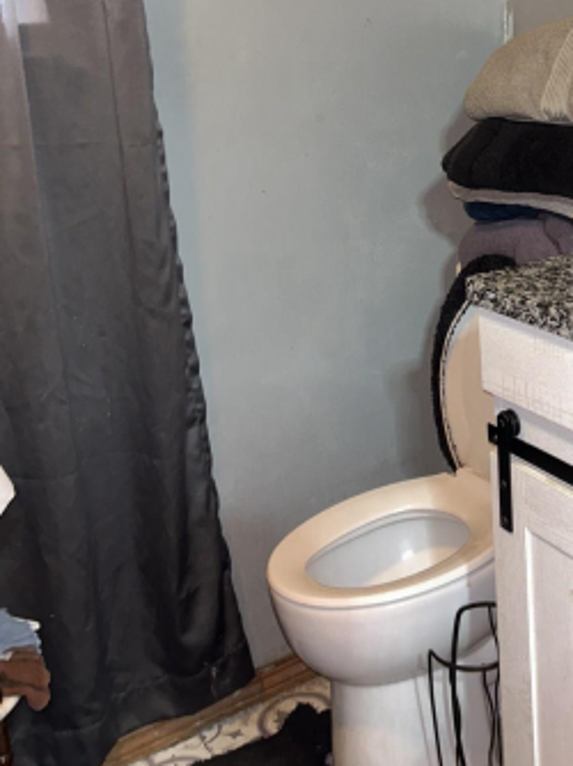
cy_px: 210
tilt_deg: -11.0
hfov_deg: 26.6
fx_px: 1149
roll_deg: +1.1
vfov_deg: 36.2
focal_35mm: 52
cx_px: 566
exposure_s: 1/13
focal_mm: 5.7
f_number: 1.5
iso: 100
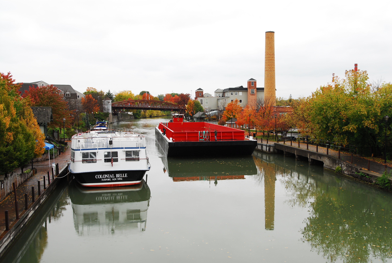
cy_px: 132
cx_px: 196
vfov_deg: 34.3
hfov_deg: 49.5
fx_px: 425
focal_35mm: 39
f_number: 5.6
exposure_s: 1/40
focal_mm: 26
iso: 200
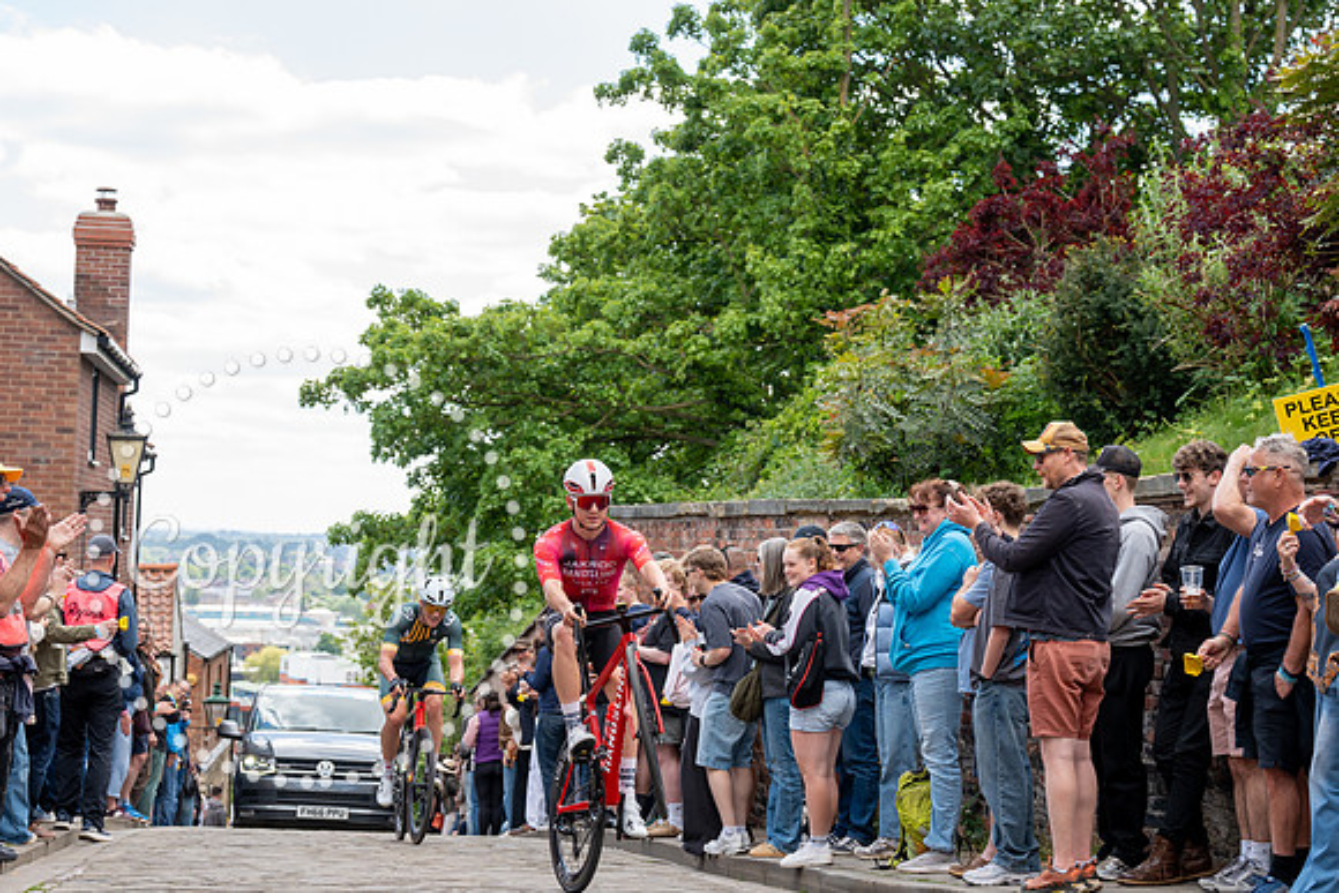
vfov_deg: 19.5
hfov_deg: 28.8
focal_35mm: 70
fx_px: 2604
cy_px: 446
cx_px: 670
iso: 640
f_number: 5
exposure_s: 1/1000
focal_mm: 70
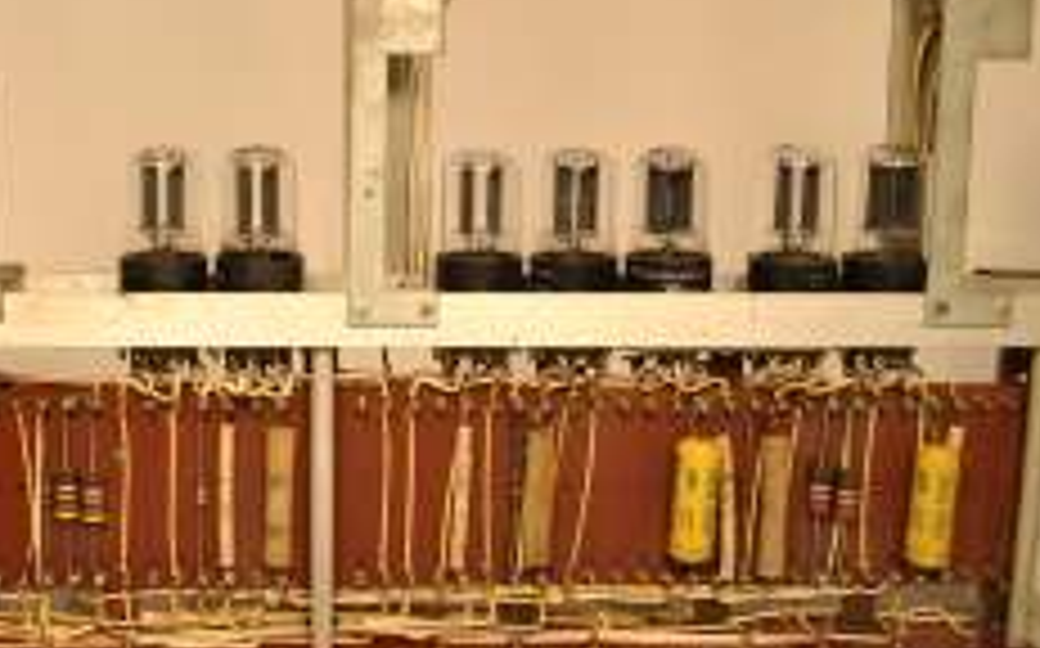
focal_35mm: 53
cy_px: 279
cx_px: 306
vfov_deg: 24.4
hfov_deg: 37.6
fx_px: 1501
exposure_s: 1/80
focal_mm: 20
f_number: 4.5
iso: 200
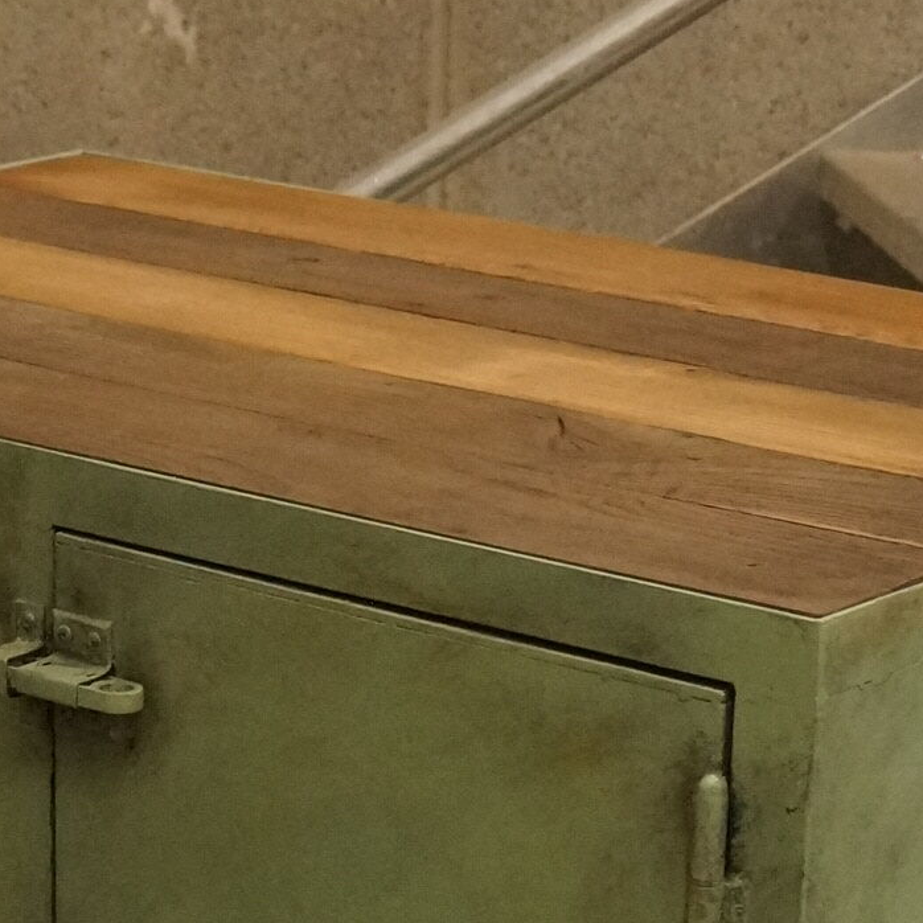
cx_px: 397
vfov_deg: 11.3
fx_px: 4525
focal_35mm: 150
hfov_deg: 11.6
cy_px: 1242
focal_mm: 30
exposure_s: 1/60
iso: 3200
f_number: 6.3
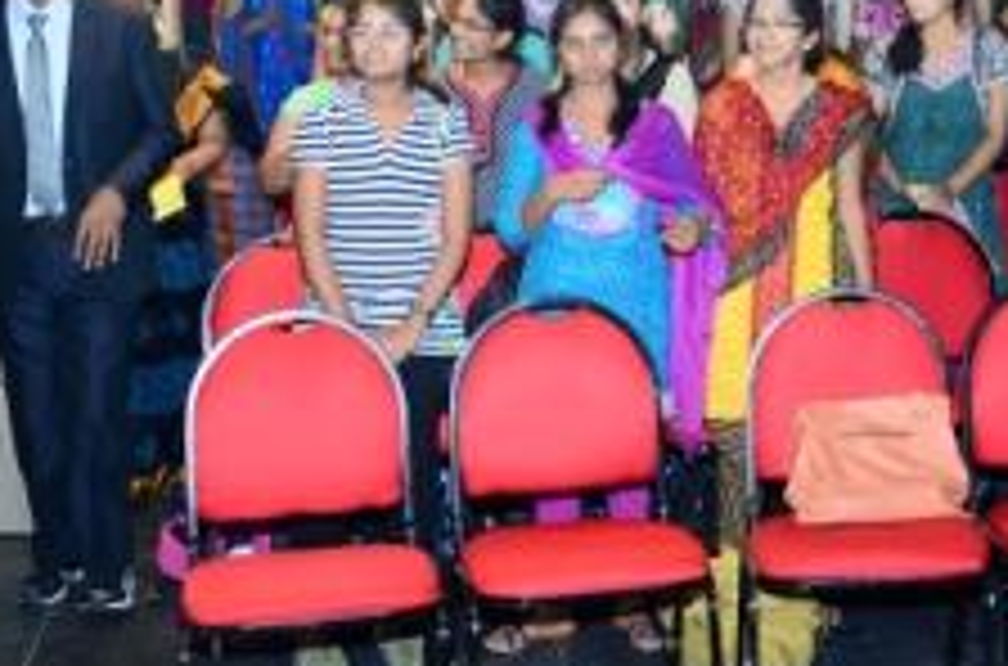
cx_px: 774
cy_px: 214
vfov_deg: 18.0
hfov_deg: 26.7
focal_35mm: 75
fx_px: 2094
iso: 400
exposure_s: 1/50
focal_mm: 25
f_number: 4
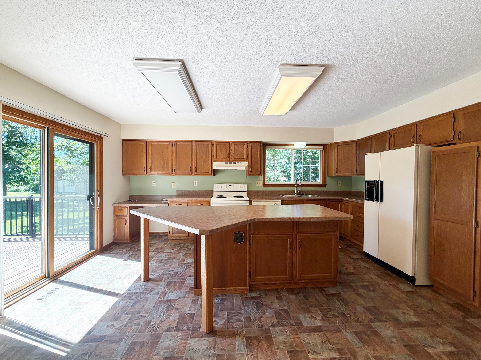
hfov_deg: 102.1
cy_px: 180
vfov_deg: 85.7
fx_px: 195
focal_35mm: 14
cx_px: 240
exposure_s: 1/120
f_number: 2.2
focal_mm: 2.22
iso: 80
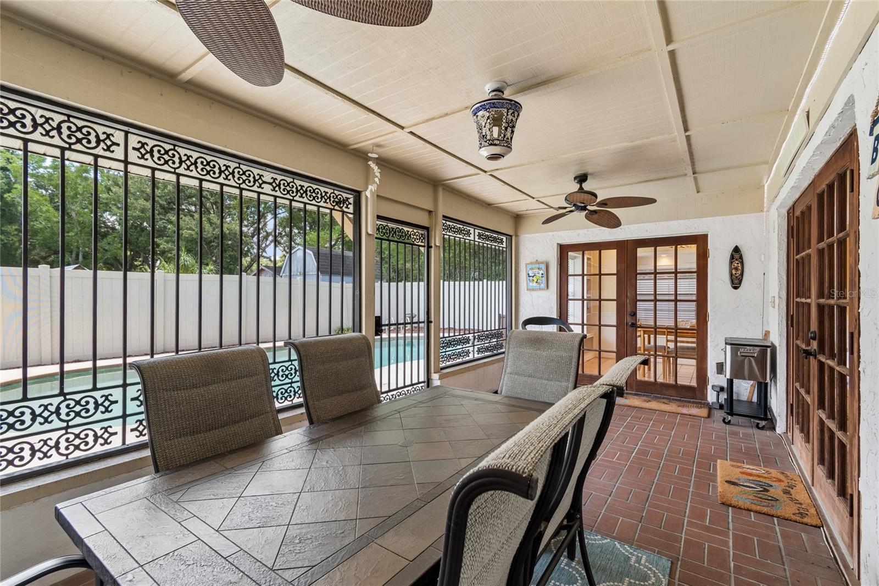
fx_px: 366
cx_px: 440
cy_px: 293
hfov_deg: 100.4
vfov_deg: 77.3
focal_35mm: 15
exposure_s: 1/25
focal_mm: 10
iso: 100
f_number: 7.1
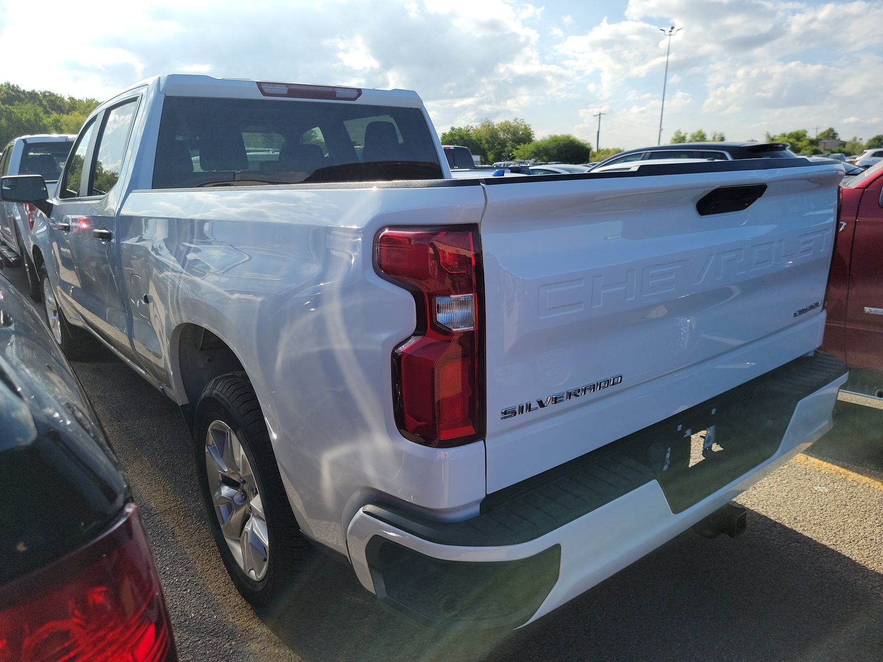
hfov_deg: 71.6
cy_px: 331
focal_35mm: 24
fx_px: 612
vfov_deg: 56.8
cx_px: 442
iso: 50
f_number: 1.8
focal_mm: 6.7
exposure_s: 1/794
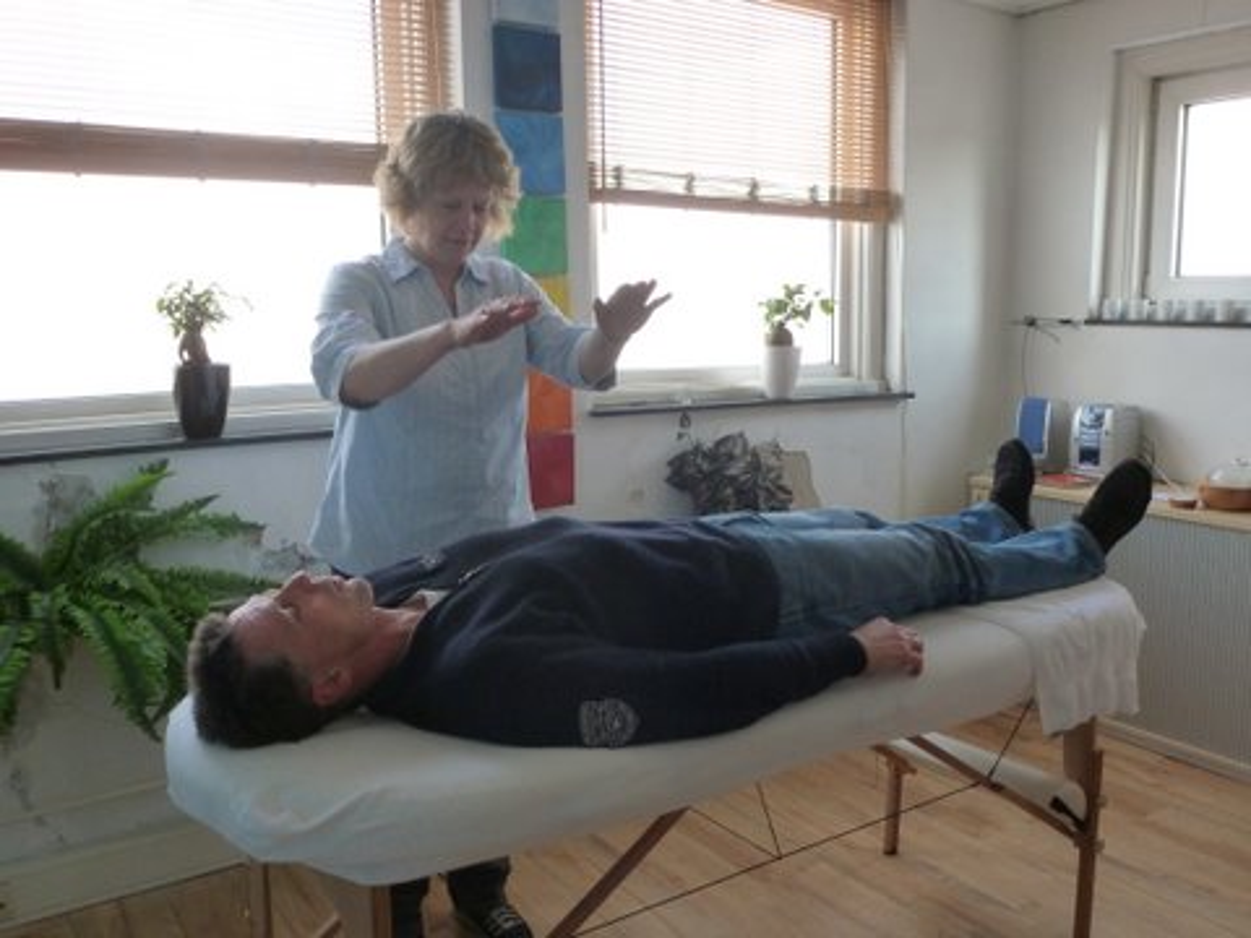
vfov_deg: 46.8
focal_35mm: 30
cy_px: 469
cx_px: 626
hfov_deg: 60.0
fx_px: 1084
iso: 320
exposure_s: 1/60
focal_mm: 5.4
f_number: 3.5
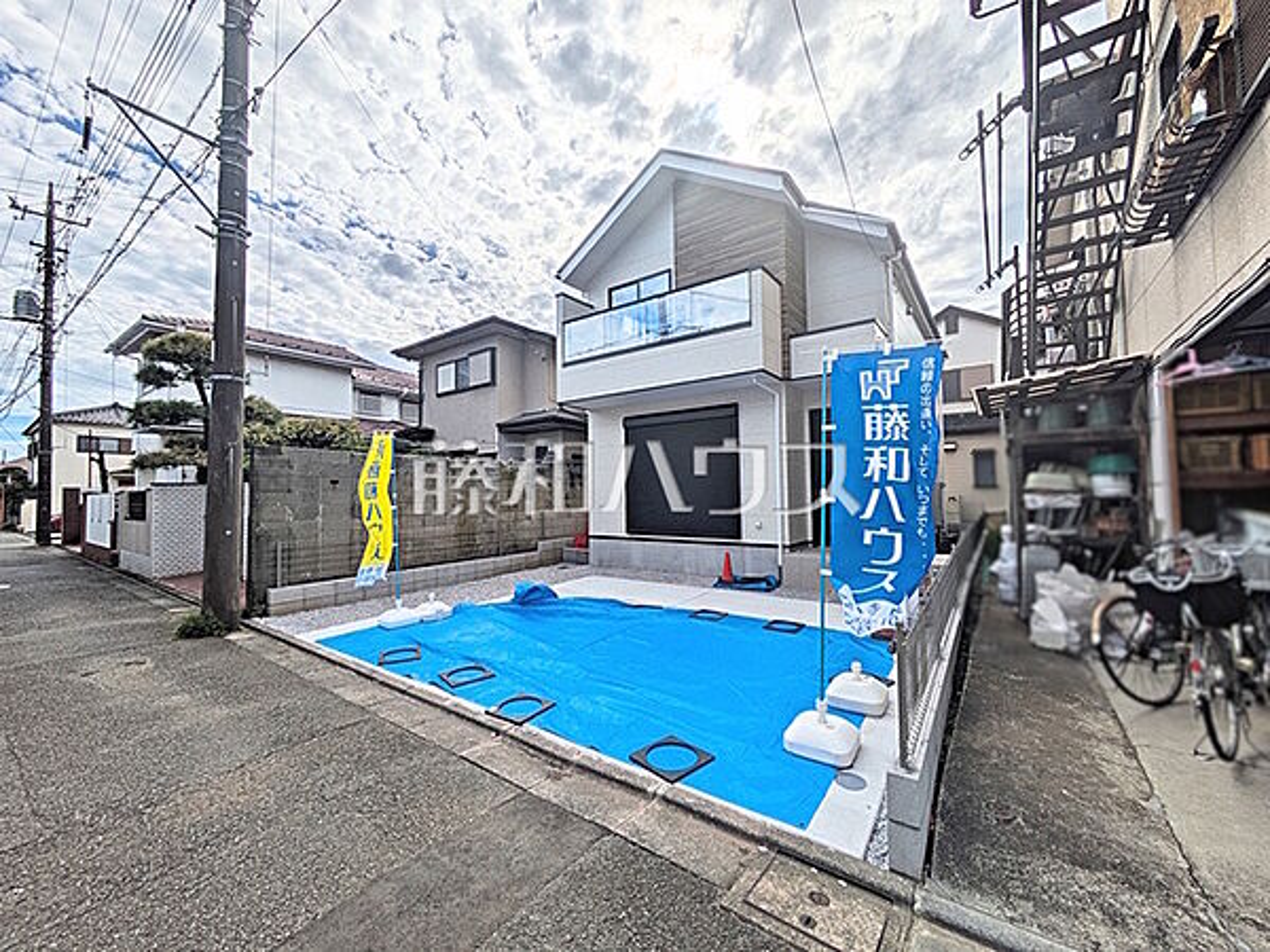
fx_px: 514
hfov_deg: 102.1
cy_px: 476
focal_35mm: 14
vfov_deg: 85.7
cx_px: 635
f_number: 2.2
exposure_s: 1/5076
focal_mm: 1.83
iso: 30
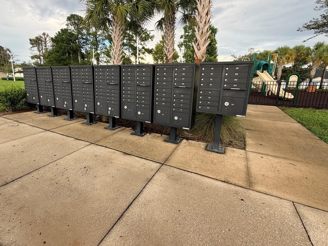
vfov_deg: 74.5
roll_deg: -0.5
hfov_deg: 90.7
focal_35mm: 17
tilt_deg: -11.2
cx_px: 147
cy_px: 110
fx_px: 161
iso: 40
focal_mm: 2.22
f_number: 2.2
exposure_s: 1/162
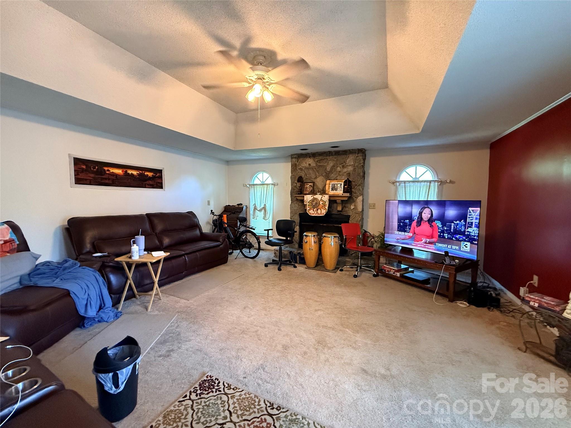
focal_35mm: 14
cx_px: 286
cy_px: 214
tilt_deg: -3.2
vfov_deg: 85.7
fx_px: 231
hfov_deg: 102.1
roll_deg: -0.8
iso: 640
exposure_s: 1/60
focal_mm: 2.22
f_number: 2.2
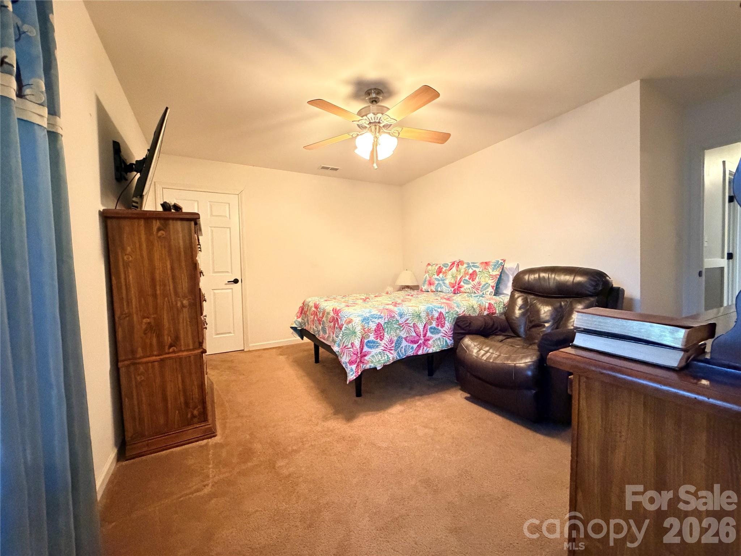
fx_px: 300
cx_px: 370
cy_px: 278
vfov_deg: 85.7
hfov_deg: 102.1
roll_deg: +2.3
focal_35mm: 14
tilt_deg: -2.0
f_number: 2.2
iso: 1250
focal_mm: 2.22
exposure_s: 1/40
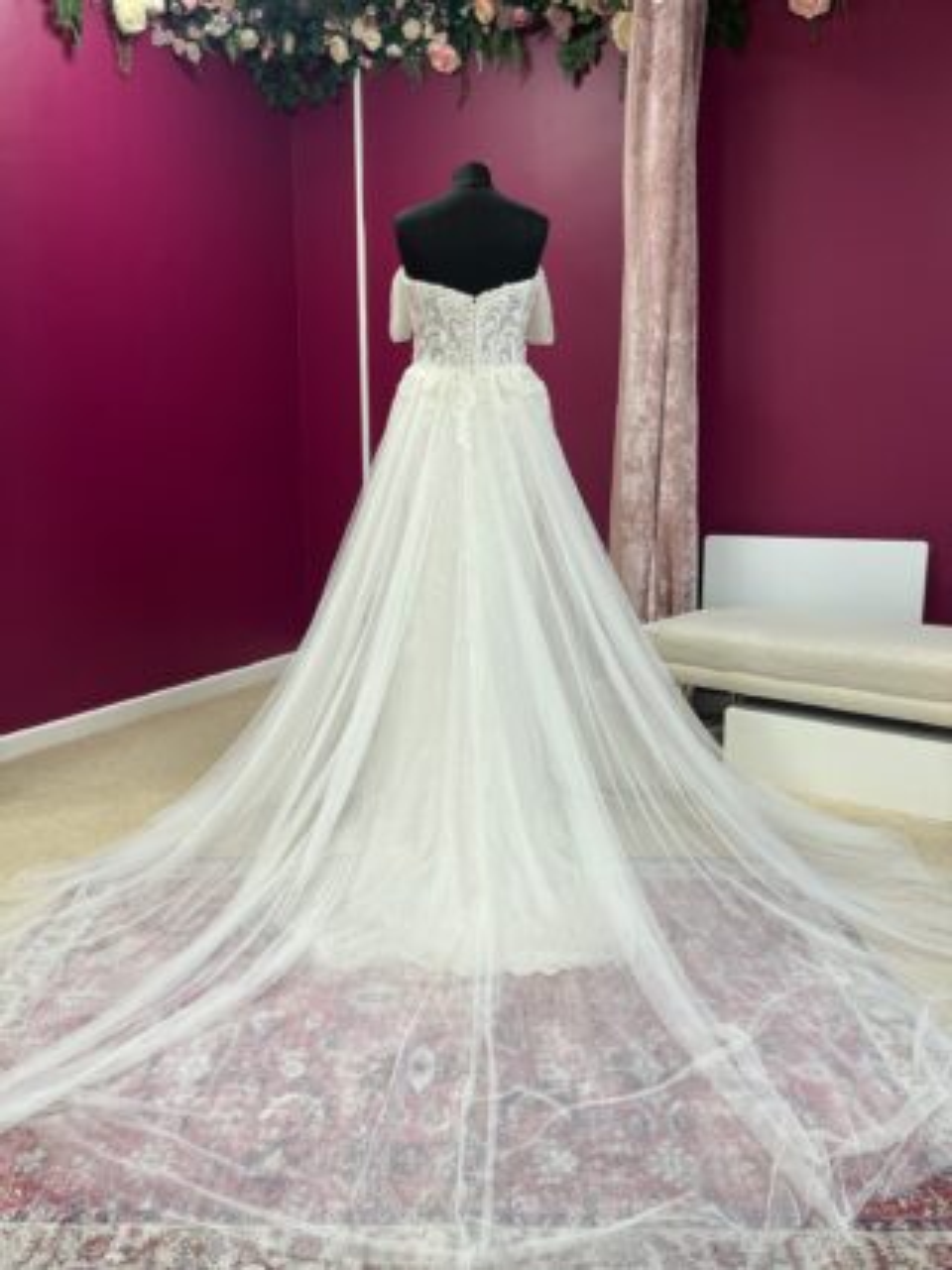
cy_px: 635
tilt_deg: -10.2
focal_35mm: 26
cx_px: 476
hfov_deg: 53.0
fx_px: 954
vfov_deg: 67.3
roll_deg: +0.9
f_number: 1.6
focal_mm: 5.1
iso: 100
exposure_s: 1/100
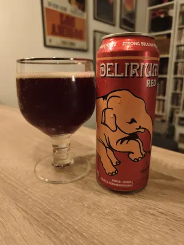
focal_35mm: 23
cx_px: 92
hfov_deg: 58.9
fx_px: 163
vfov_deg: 73.9
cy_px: 122
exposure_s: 1/33.3
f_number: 1.7
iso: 1600
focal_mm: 6.06
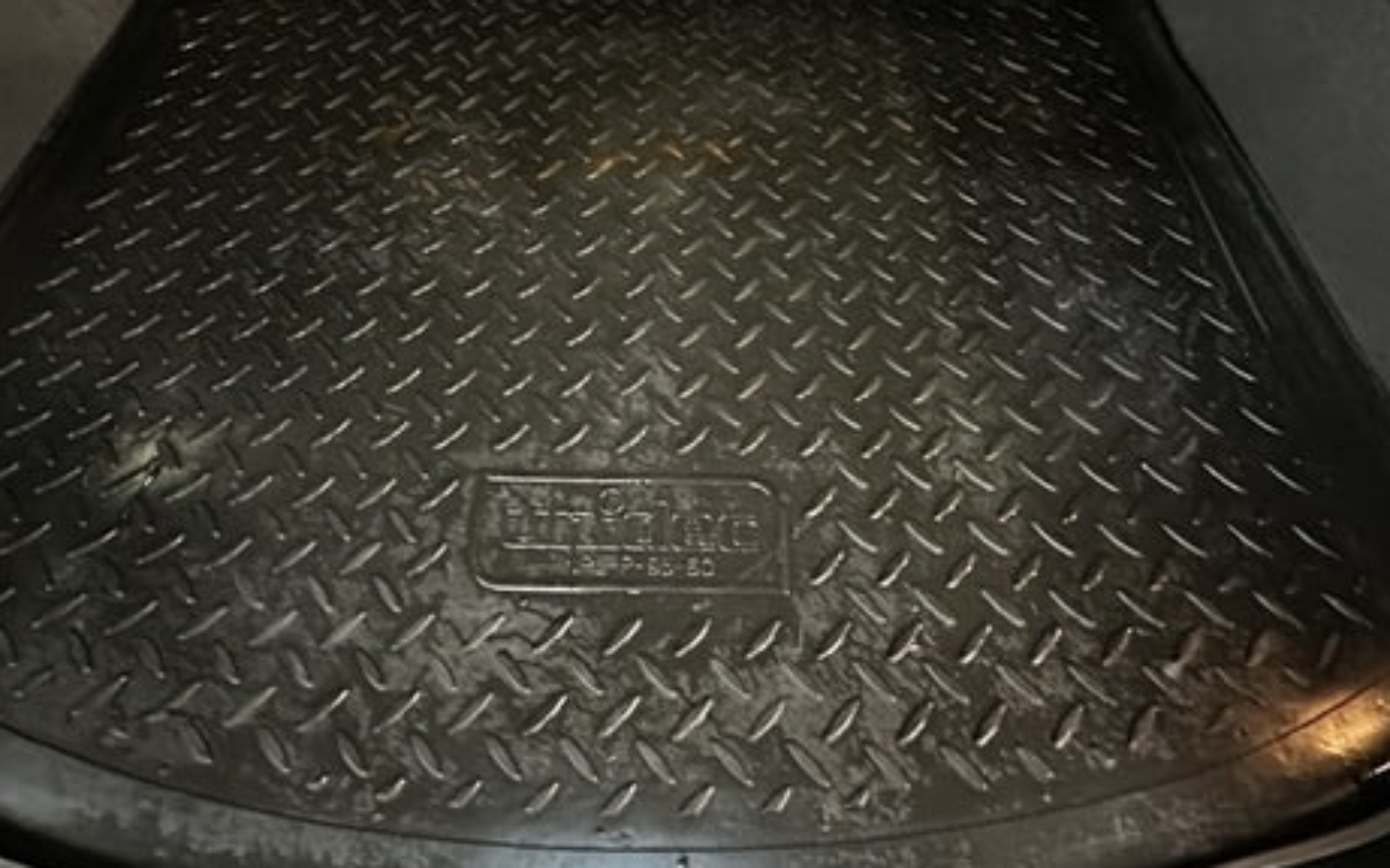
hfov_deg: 64.6
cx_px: 675
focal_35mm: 29
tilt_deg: -35.9
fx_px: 1098
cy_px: -32
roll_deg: -0.7
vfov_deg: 37.7
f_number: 2.2
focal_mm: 2.22
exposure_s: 1/25
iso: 1250
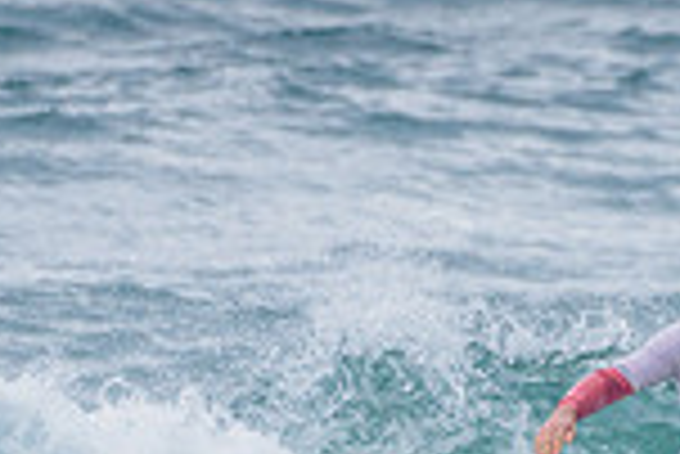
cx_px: 759
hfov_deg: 0.9
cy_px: 670
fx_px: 44582
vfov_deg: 0.6
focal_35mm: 2358
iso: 720
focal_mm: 500
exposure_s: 1/2000
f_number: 5.6
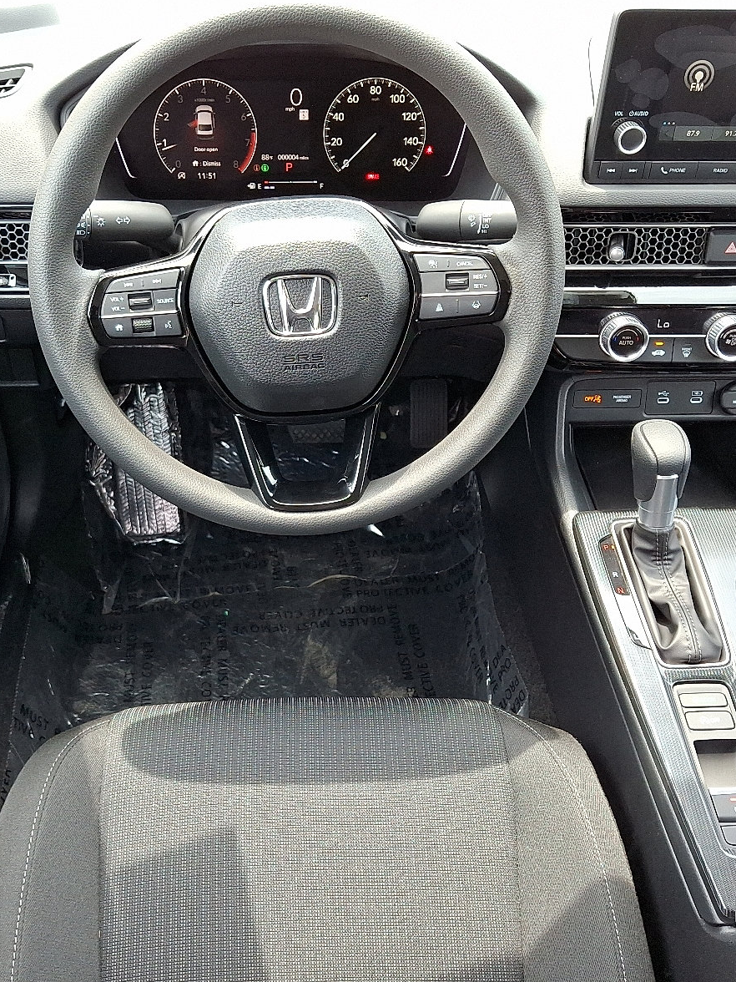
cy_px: 483
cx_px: 285
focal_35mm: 34
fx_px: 964
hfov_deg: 41.5
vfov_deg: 54.0
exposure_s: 1/100
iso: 54
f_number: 1.8
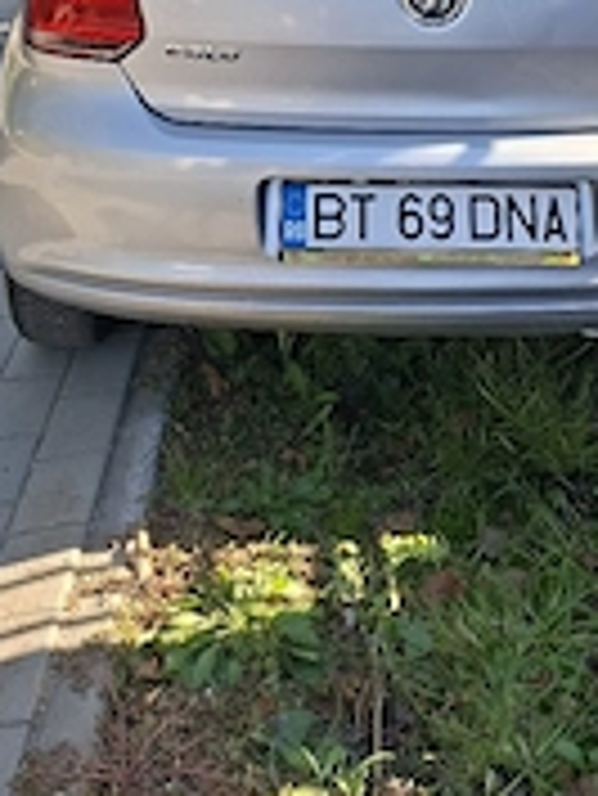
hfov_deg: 28.0
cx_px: 373
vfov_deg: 33.2
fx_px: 1196
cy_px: -31
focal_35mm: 52
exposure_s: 1/769
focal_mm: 5.54
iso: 50
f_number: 1.8
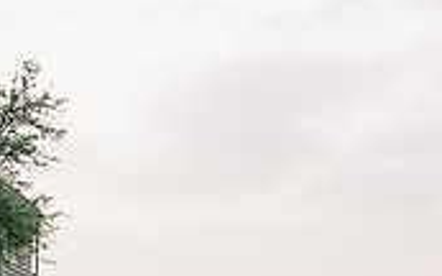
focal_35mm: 82
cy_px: 382
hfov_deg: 24.6
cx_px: 388
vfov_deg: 15.0
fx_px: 987
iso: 640
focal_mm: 24
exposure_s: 1/500
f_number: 5
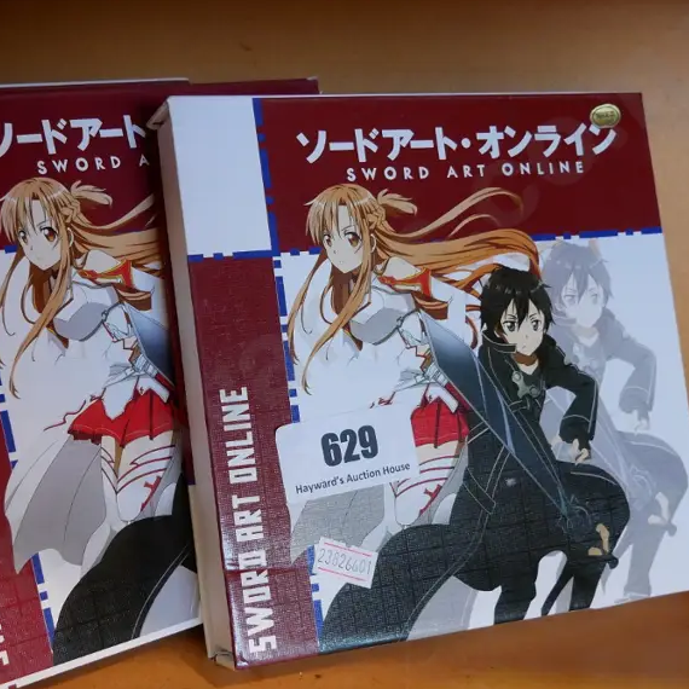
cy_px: 400
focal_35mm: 54
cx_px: 227
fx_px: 1216
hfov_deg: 31.4
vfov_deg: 31.6
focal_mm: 17
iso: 800
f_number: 3.8
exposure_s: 1/60
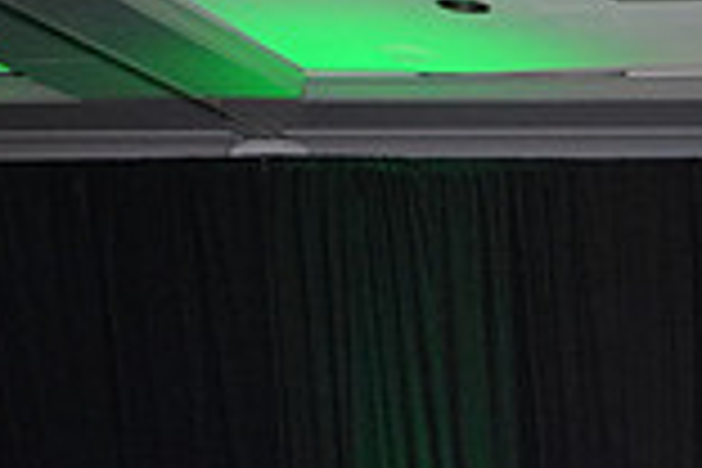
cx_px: 1206
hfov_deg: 18.6
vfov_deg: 13.6
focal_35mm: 89
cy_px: 862
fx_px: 1735
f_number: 4
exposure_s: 1/200
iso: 2000
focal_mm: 24
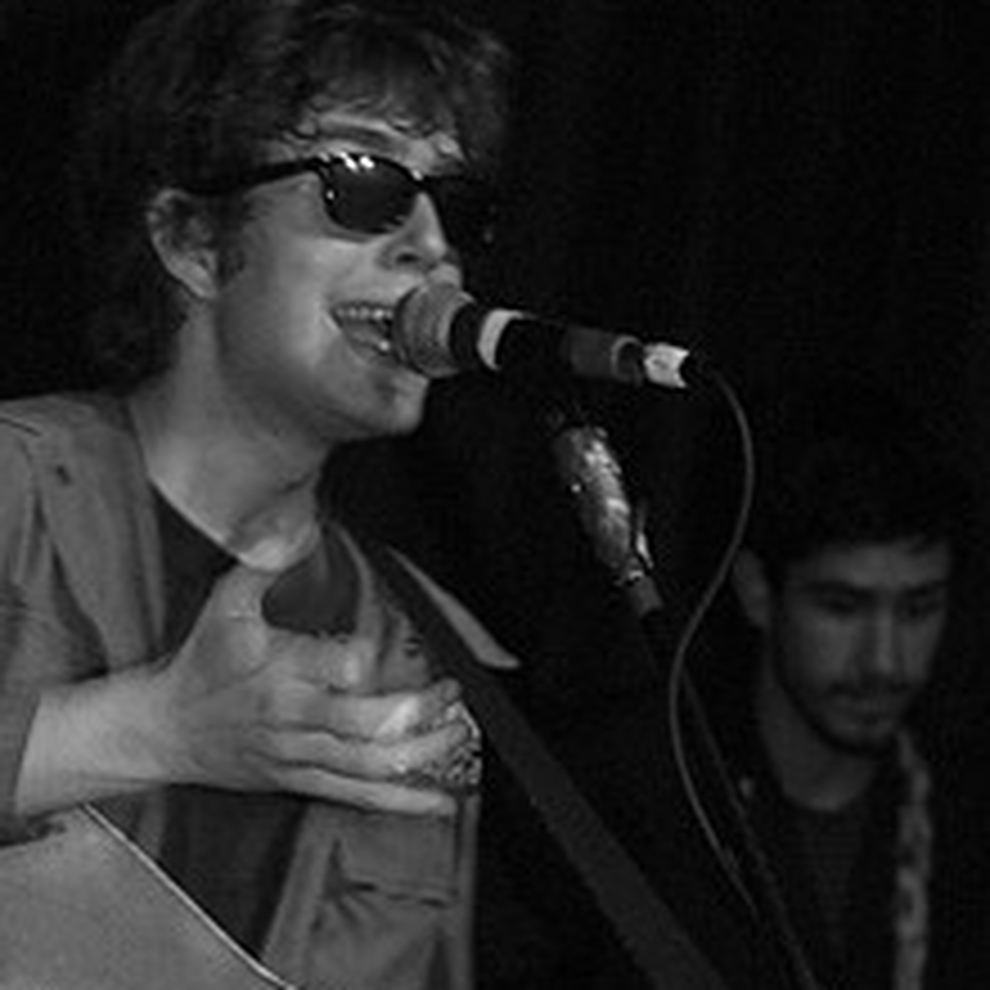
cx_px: 376
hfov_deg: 11.6
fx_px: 4886
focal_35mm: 151
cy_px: 837
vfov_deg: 11.5
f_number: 2.8
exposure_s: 1/30
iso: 800
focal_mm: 58
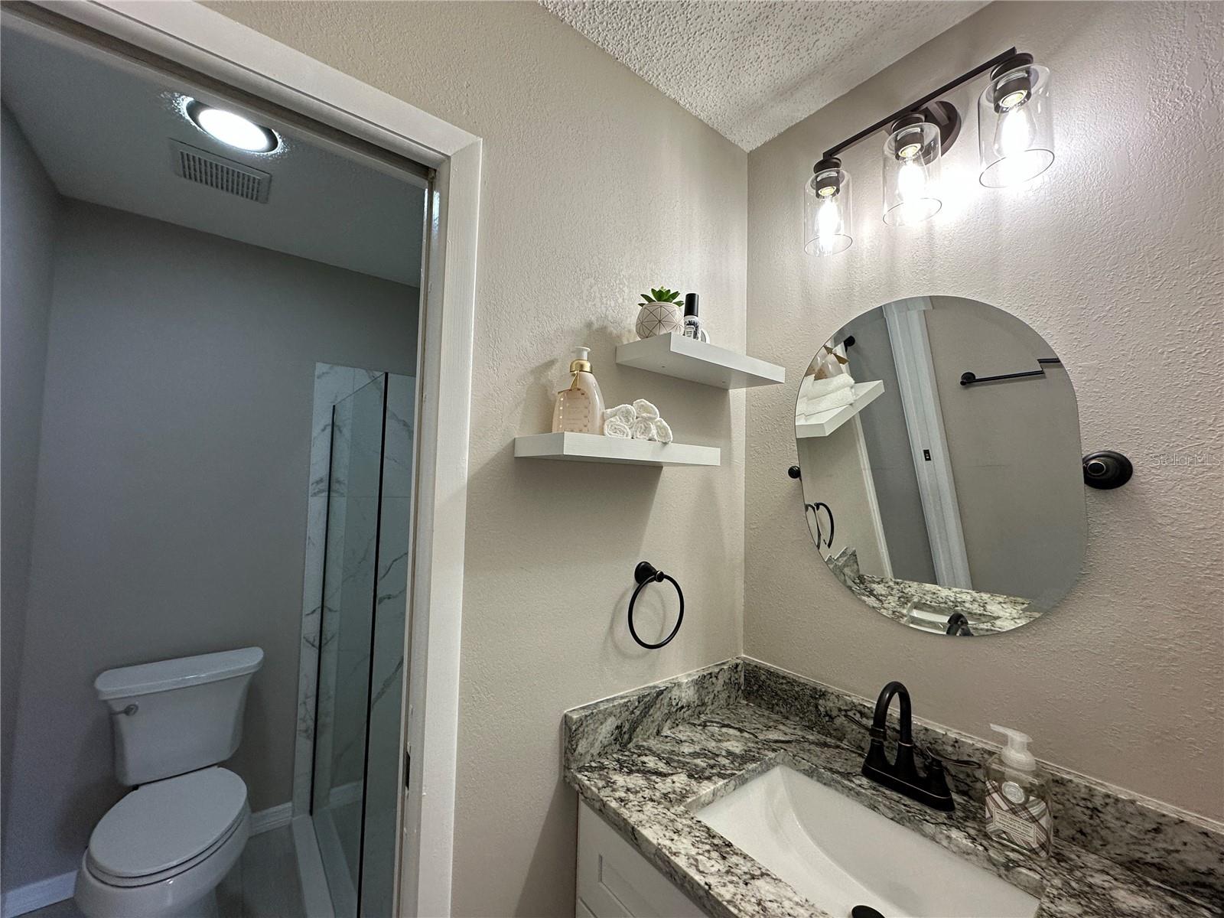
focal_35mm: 14
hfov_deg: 102.1
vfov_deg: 85.7
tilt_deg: +3.5
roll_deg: -1.0
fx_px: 495
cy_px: 459
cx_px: 612
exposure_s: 1/120
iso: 125
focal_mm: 2.22
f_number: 2.2
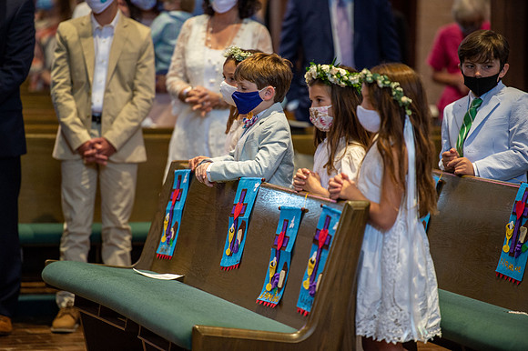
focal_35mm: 200
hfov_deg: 10.3
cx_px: 264
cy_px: 176
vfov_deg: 6.9
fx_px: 2932
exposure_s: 1/125
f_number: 2.8
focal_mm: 200
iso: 1600
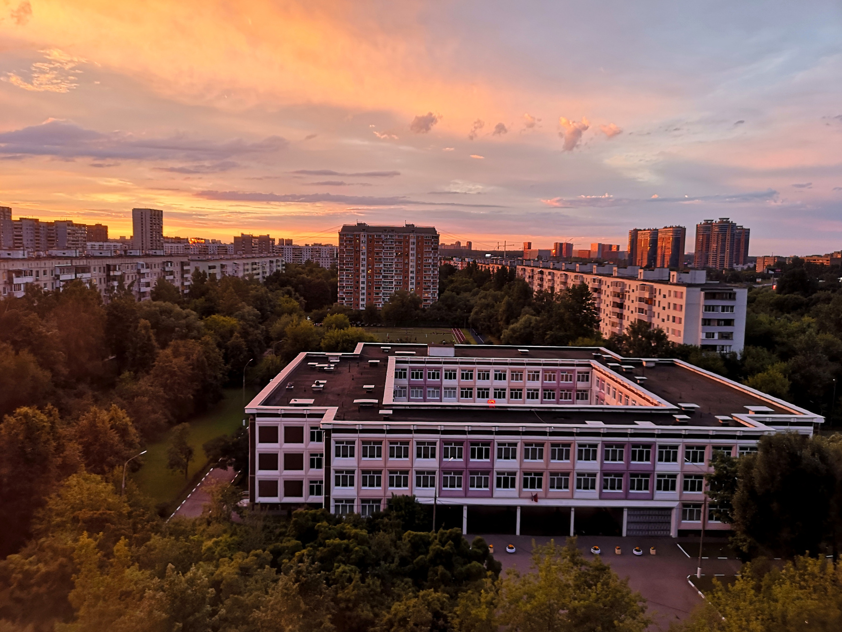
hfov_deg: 65.3
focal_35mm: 27
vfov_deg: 51.4
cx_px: 421
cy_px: 316
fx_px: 657
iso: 100
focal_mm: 5.58
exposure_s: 1/100
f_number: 1.8
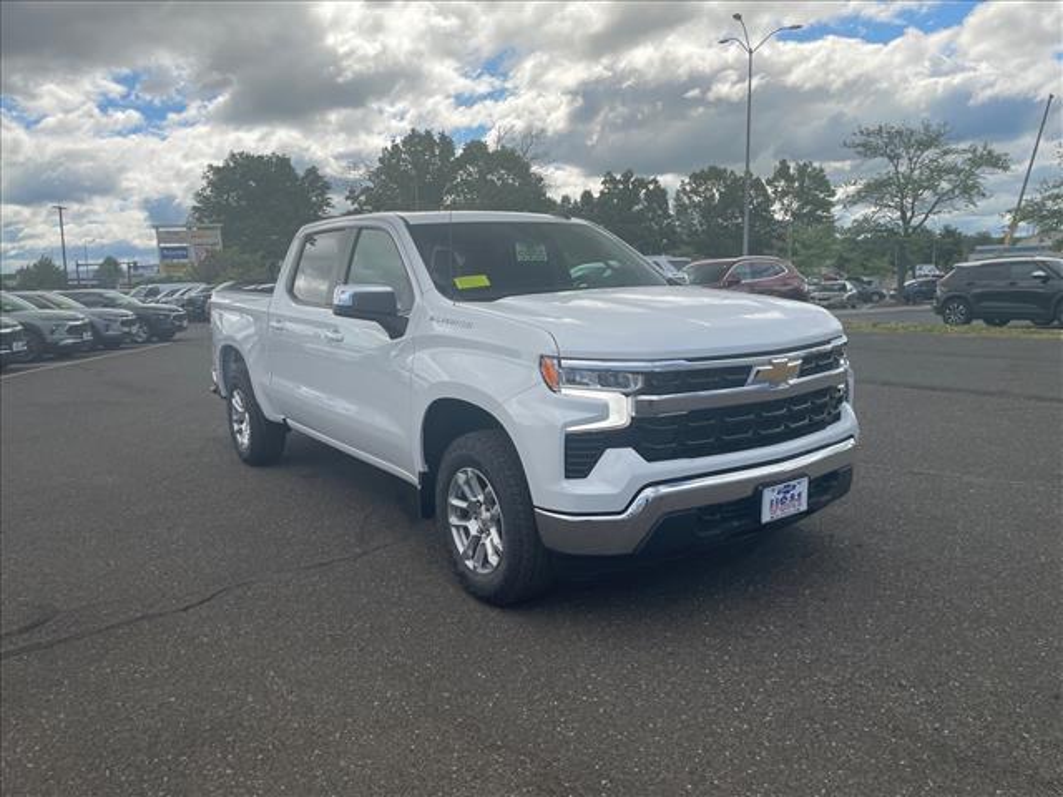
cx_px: 532
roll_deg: +2.7
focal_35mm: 26
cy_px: 398
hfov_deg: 67.3
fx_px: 798
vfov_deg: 53.1
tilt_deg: -7.4
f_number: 1.6
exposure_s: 1/1595
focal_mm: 4.2
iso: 32
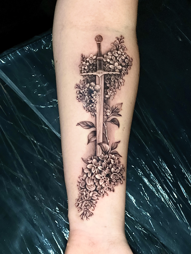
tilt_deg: -63.7
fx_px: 566
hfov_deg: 19.1
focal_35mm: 77
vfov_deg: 25.3
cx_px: 96
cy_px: 127
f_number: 2.8
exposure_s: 1/14
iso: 1000
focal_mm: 9
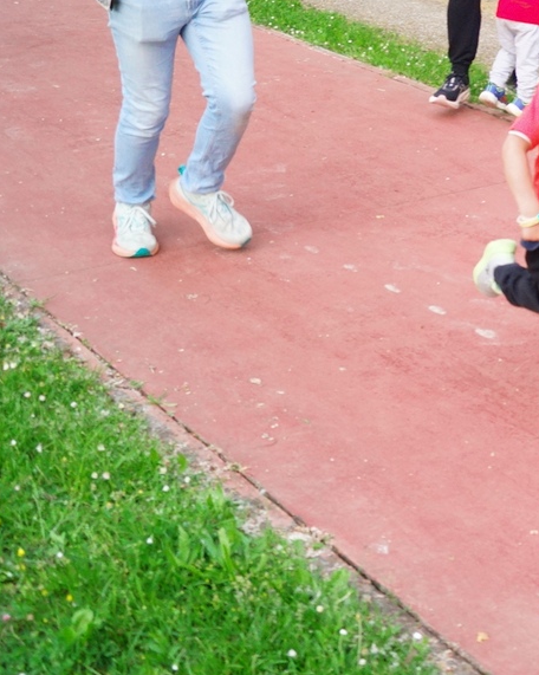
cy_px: 59
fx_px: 1417
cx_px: 858
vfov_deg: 25.9
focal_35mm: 71
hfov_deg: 18.5
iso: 800
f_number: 3.5
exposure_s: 1/320
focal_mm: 18
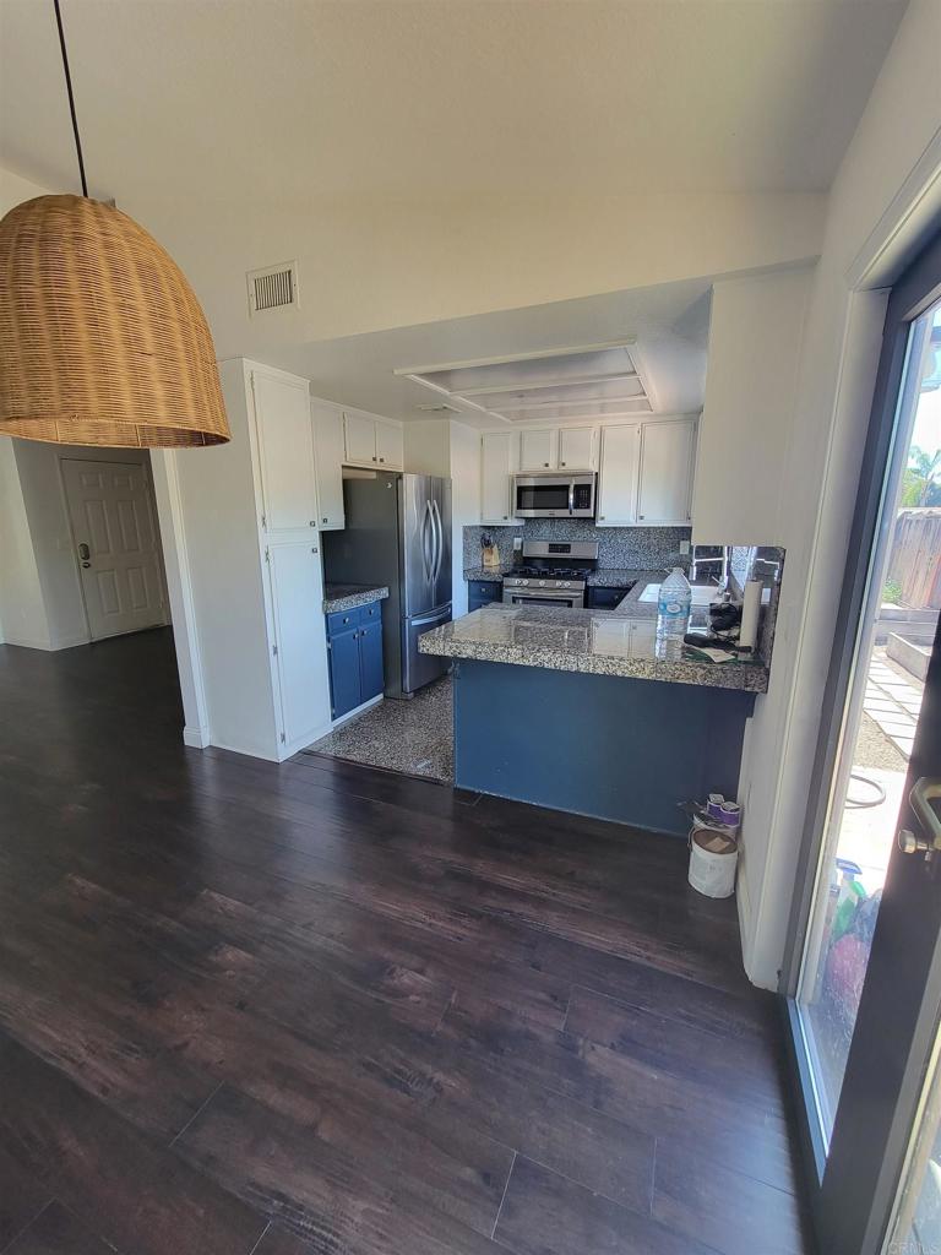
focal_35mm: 13
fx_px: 471
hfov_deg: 89.9
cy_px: 628
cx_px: 470
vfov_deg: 106.2
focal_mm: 2.2
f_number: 2.2
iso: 200
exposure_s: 1/60
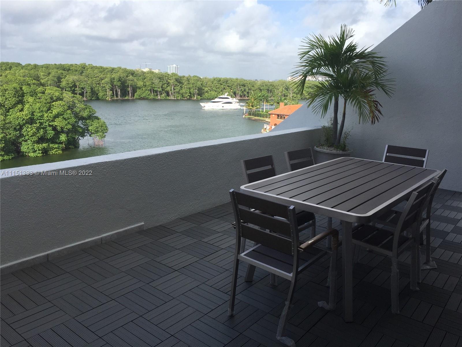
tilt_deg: -12.3
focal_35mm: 29
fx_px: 387
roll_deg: -2.3
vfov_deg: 48.2
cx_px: 231
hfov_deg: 61.7
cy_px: 174
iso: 32
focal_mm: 4.15
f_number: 2.2
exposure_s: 1/1522
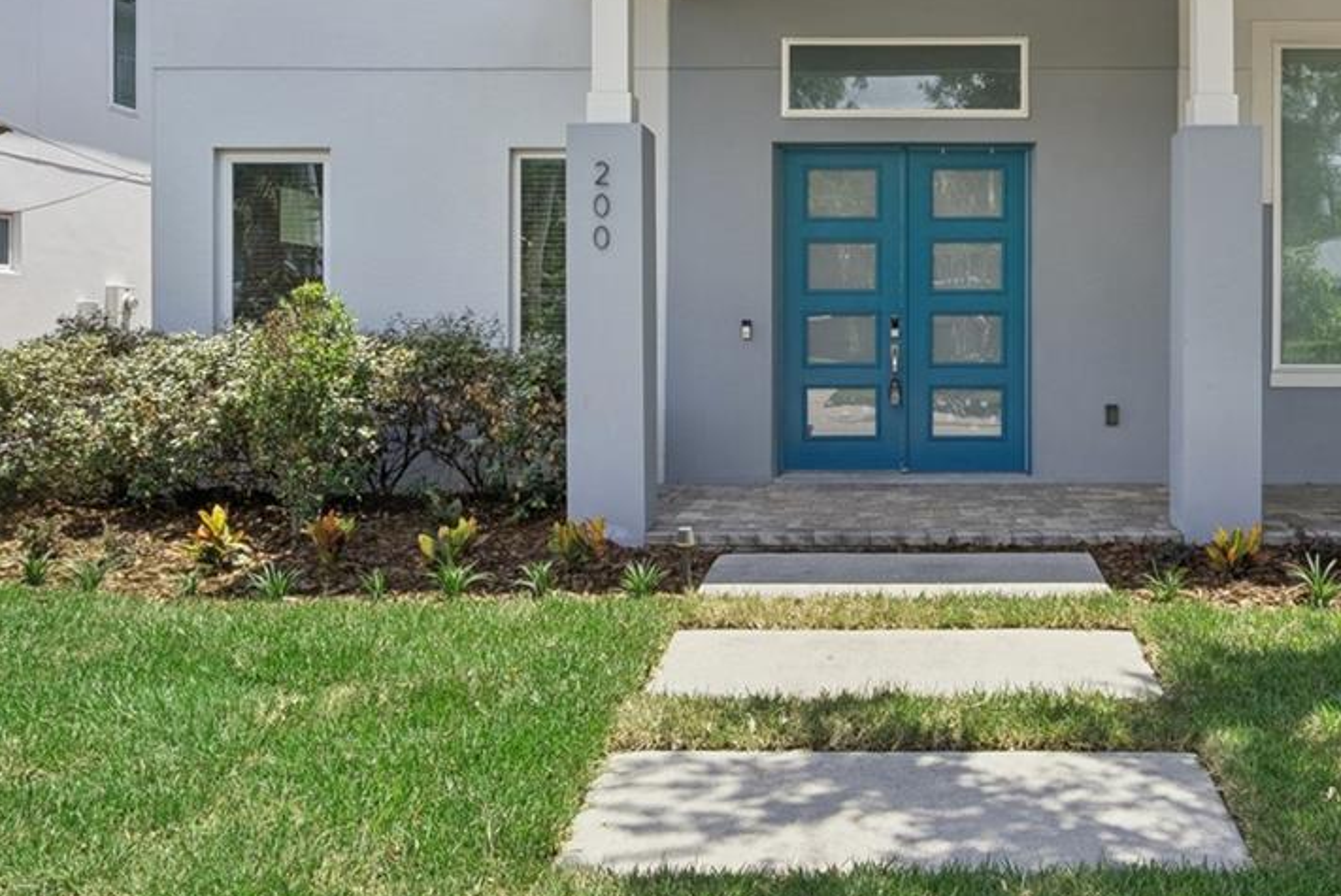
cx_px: 890
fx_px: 1342
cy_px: 330
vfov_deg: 36.7
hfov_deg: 52.1
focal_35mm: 36
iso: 200
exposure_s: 1/125
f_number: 13
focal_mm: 16
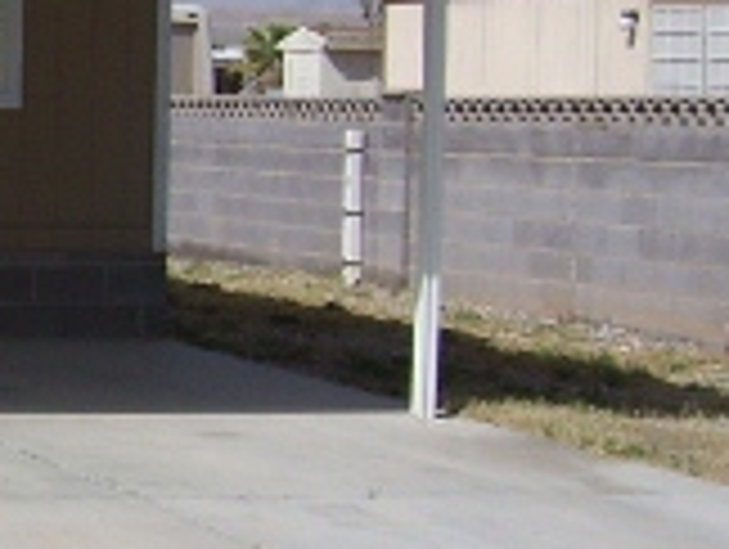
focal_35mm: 142
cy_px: 261
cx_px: -644
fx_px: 2995
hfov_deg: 12.5
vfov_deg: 10.5
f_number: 4.8
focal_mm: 6
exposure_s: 1/1000
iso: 80
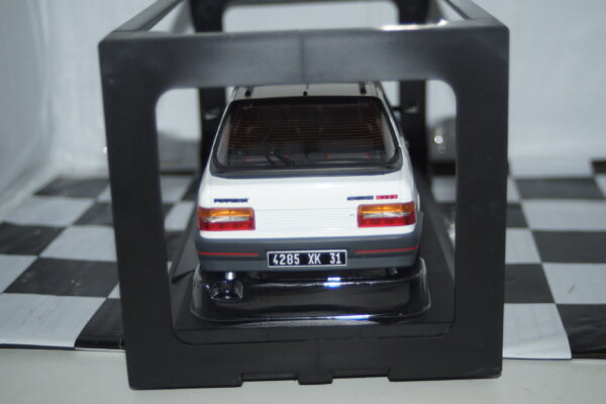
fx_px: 1010
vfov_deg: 22.6
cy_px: 202
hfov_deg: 33.4
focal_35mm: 60
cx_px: 303
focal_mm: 40
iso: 125
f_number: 4.5
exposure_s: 1/80
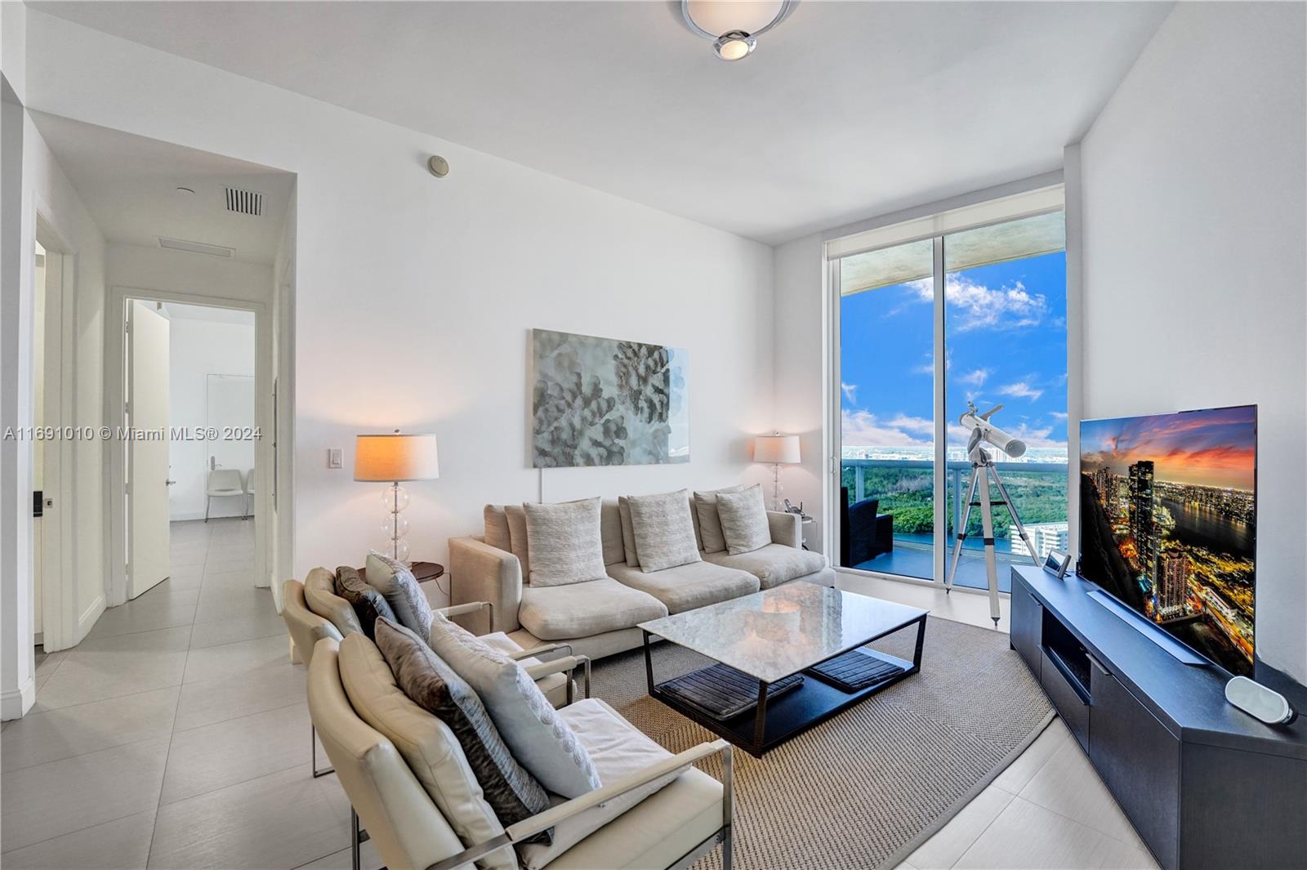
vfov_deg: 81.1
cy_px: 435
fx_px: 508
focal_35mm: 14
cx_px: 654
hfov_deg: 104.3
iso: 1250
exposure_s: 1/400
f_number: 4
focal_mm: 14
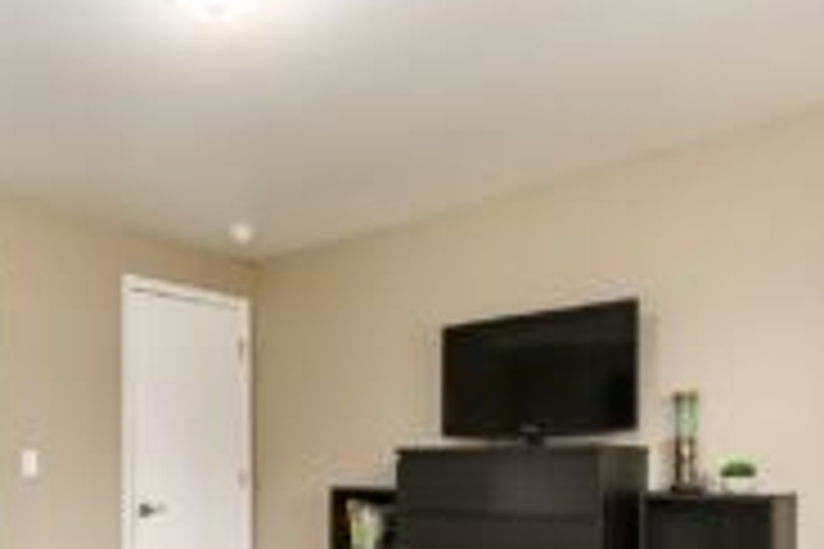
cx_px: 230
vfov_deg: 35.9
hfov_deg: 52.6
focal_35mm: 35
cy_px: 477
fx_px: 801
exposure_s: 1/20
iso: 100
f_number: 7.1
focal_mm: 16
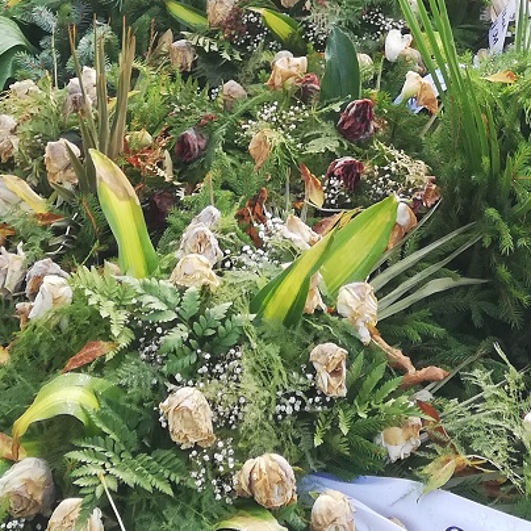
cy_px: 32
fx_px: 1458
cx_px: 322
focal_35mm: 84
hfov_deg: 20.6
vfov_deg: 20.2
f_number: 2.2
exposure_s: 1/108
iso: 50
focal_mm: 3.81
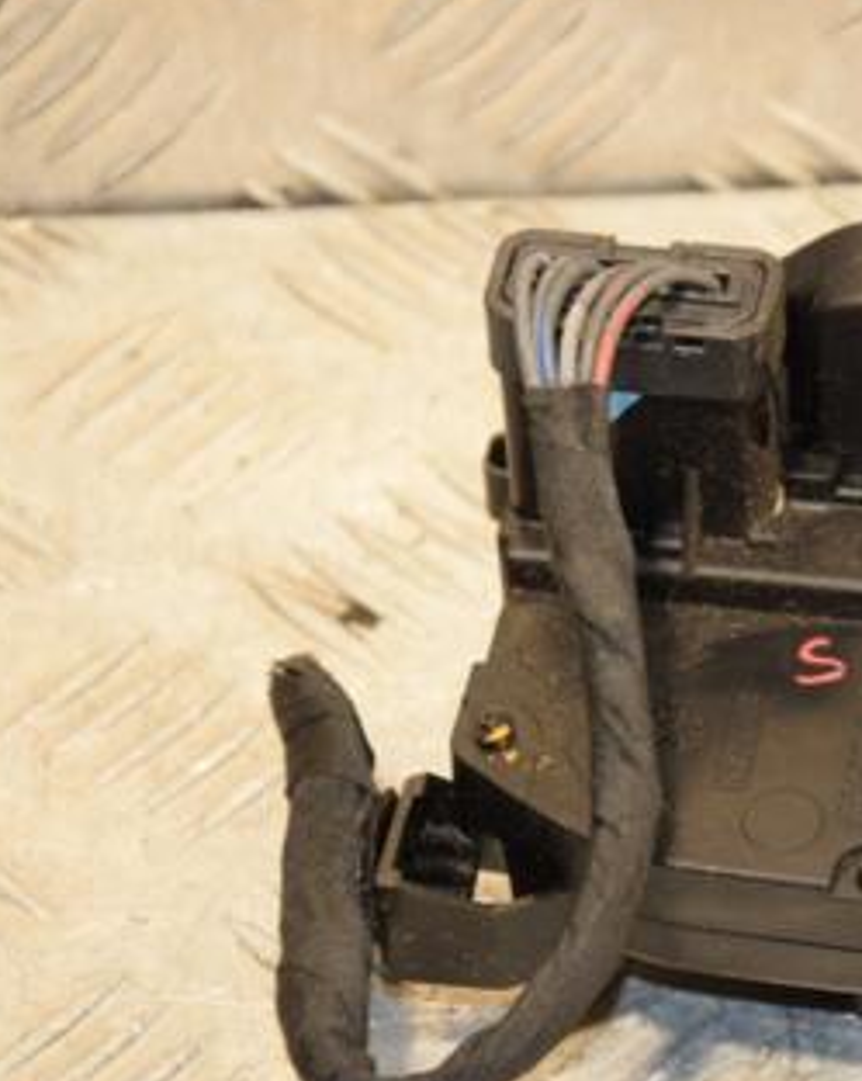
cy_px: 589
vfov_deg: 7.9
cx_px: 966
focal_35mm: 244
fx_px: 7793
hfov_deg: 6.3
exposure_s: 1/125
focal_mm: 90
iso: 800
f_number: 5.6
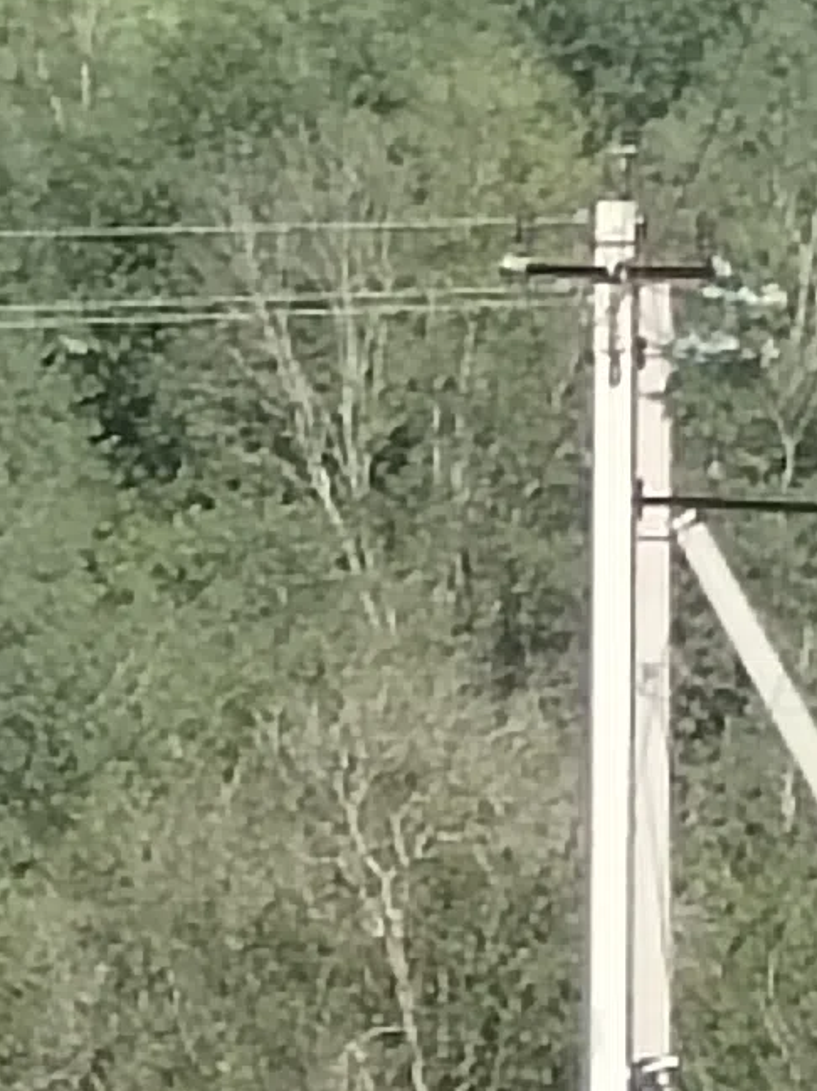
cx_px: -370
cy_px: -212
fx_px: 14805
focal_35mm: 470
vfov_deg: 4.2
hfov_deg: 3.2
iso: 100
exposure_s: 1/1051
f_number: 1.8
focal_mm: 4.75
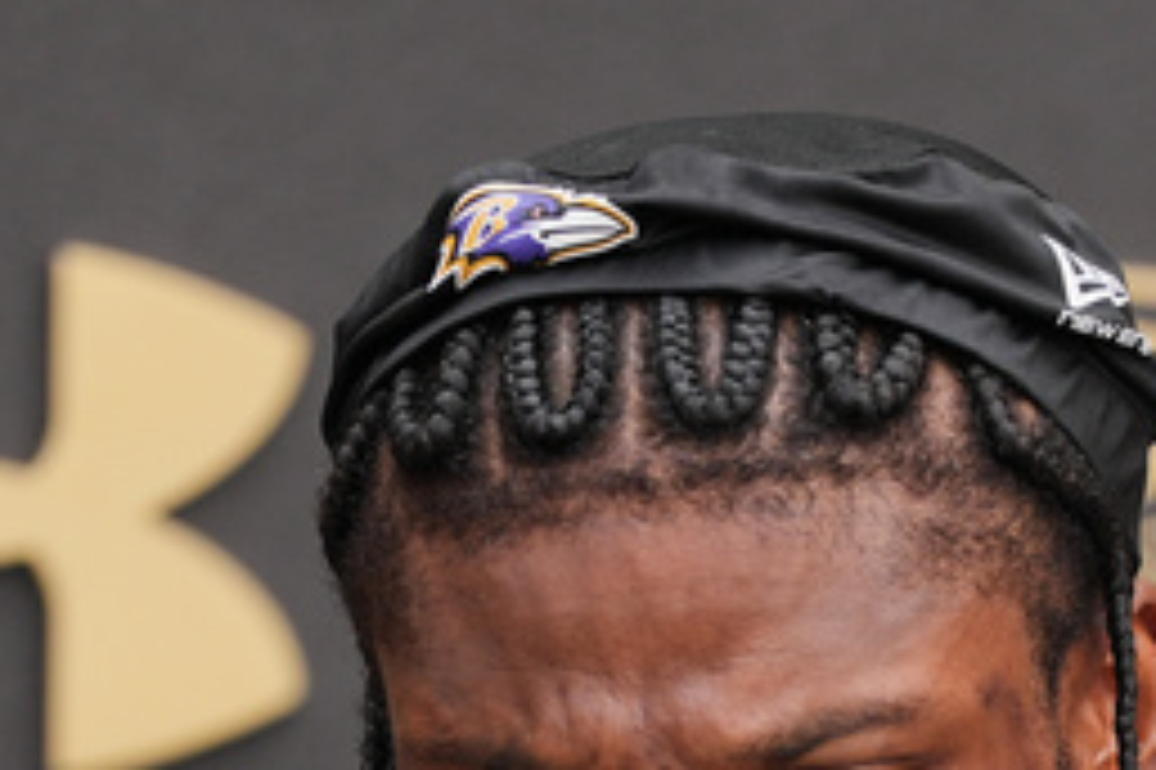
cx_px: 670
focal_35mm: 796
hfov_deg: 2.6
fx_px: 25543
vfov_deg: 1.7
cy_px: 1477
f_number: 2.8
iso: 250
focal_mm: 200
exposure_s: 1/1250
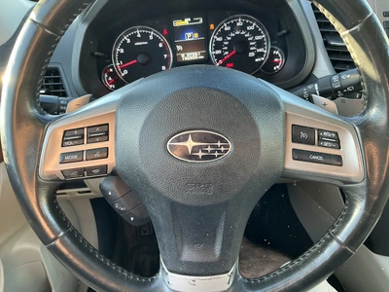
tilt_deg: -32.2
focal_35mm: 28
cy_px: 146
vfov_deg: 49.7
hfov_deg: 63.4
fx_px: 315
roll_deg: +7.9
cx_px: 194
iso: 80
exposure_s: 1/60
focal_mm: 3
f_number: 1.8
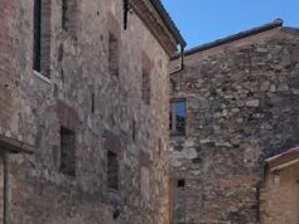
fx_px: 1046
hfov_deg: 16.0
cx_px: 18
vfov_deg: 11.9
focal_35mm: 121
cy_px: 282
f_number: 1.8
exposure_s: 1/827
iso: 20
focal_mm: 3.99
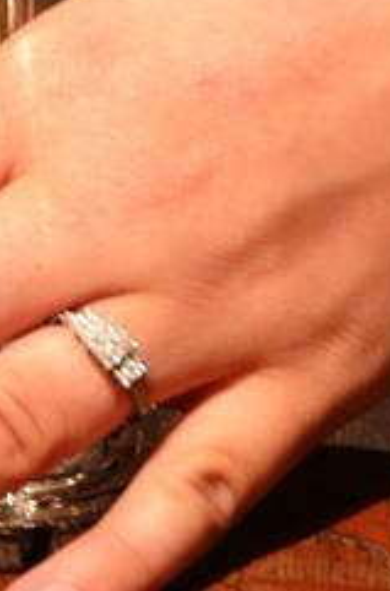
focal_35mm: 239
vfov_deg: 8.6
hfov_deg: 5.7
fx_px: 3912
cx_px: -12
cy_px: 159
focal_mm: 50
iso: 200
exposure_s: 1
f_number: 5
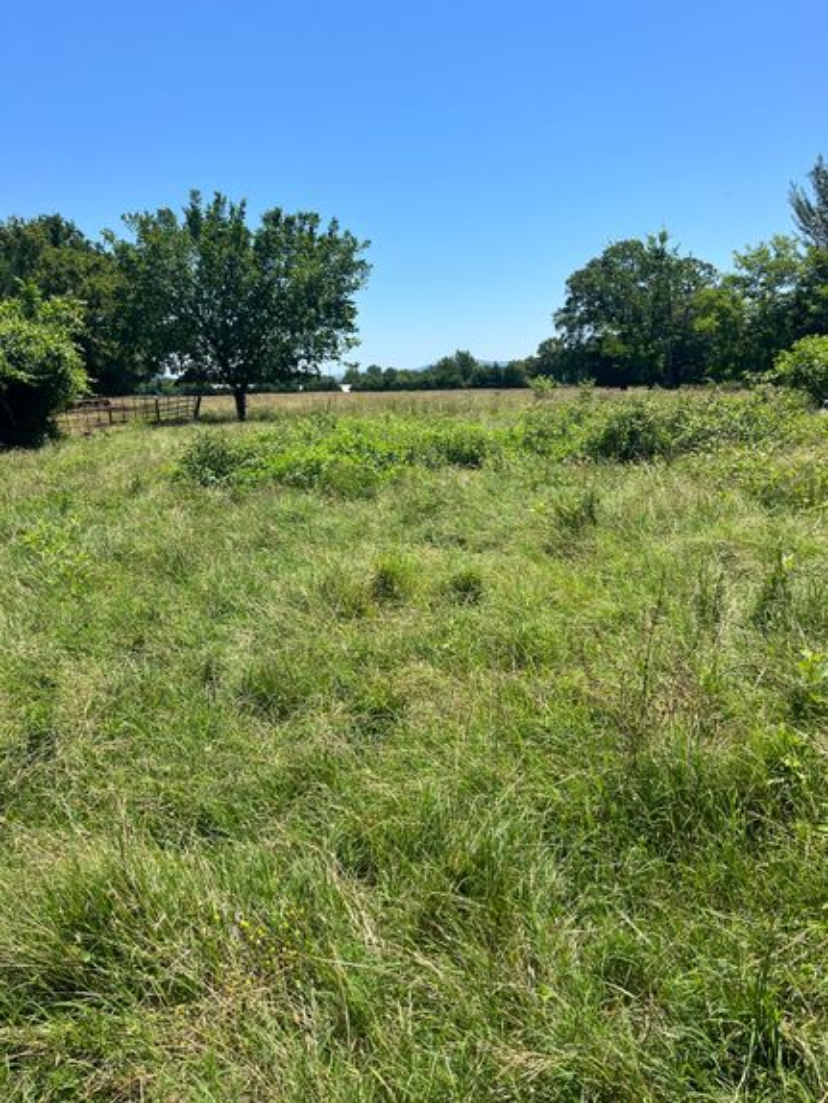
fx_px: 829
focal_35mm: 26
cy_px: 552
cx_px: 414
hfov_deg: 53.1
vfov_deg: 67.3
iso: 50
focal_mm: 5.1
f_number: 1.6
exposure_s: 1/2899
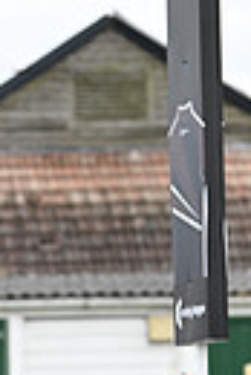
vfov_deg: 5.1
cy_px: 511
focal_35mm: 402
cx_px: -118
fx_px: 4193
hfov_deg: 3.4
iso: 800
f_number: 4.5
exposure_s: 1/1250
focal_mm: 116
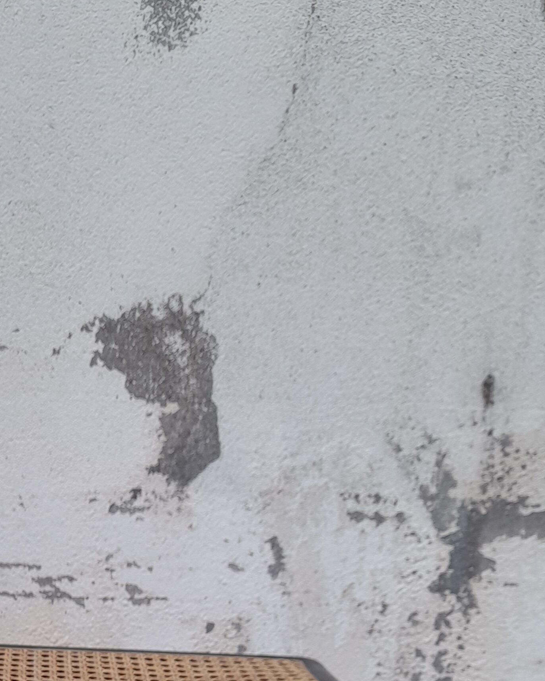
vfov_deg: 29.4
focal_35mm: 57
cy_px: 772
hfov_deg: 25.8
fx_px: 1149
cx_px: 46
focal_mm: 4.6
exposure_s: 1/50
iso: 32
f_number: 2
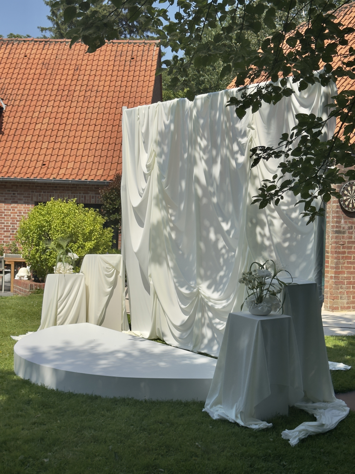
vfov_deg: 39.7
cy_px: 237
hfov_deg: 30.3
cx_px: 178
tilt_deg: -0.9
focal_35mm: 48
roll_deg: -2.2
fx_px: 656
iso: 80
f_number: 1.78
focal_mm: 6.76
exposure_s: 1/9009
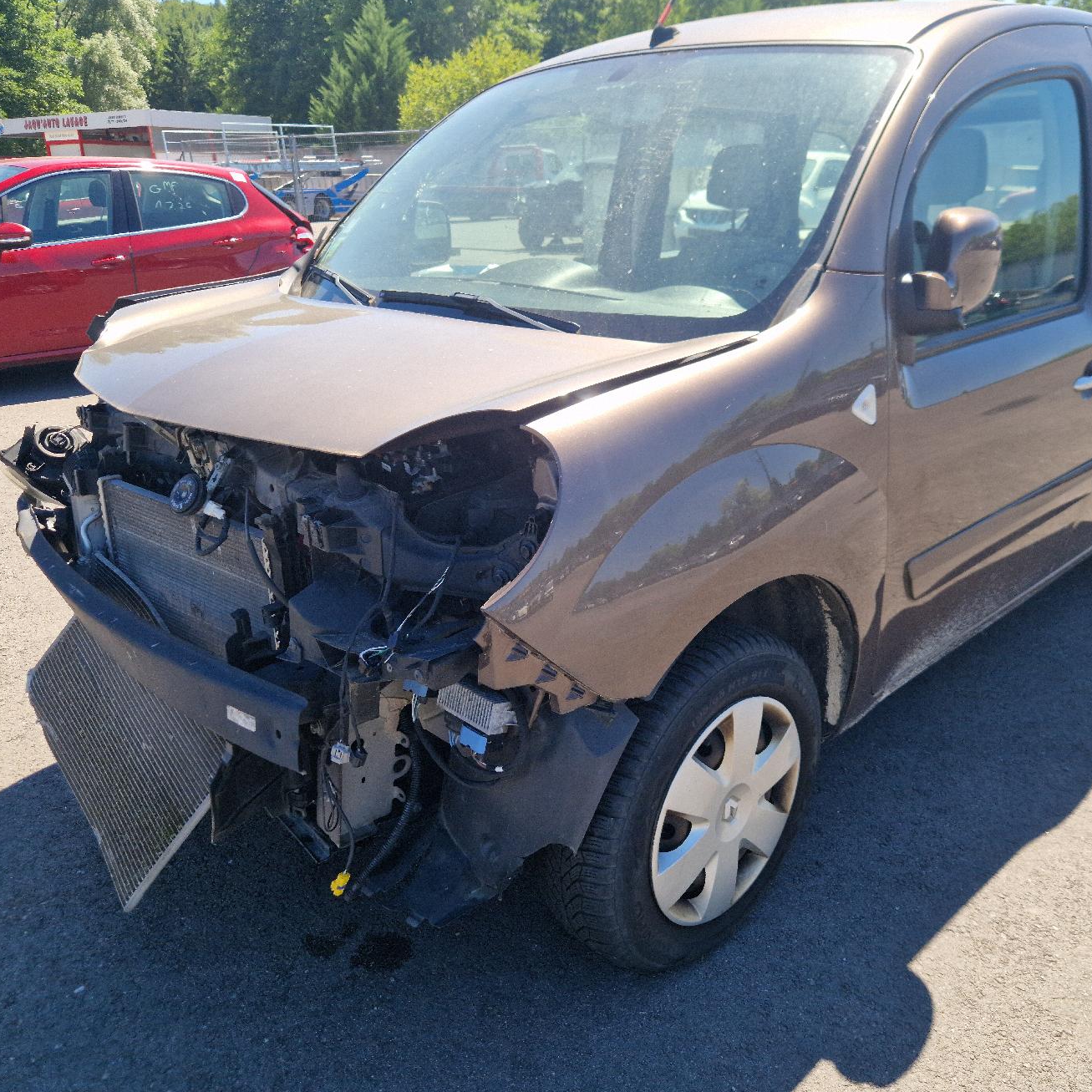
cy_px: 546
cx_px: 600
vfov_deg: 57.3
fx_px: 999
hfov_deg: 57.2
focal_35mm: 28
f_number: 1.8
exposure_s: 1/556
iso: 50
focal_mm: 5.4
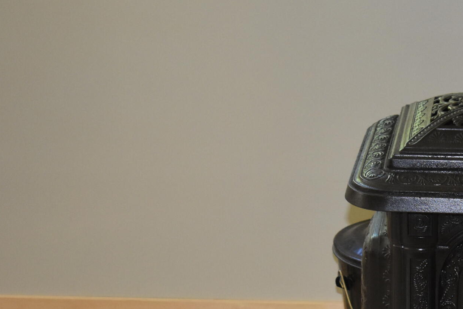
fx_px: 1492
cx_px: 504
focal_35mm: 116
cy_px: 316
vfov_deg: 11.7
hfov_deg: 17.1
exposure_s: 1/60
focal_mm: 32
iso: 1800
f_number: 4.5
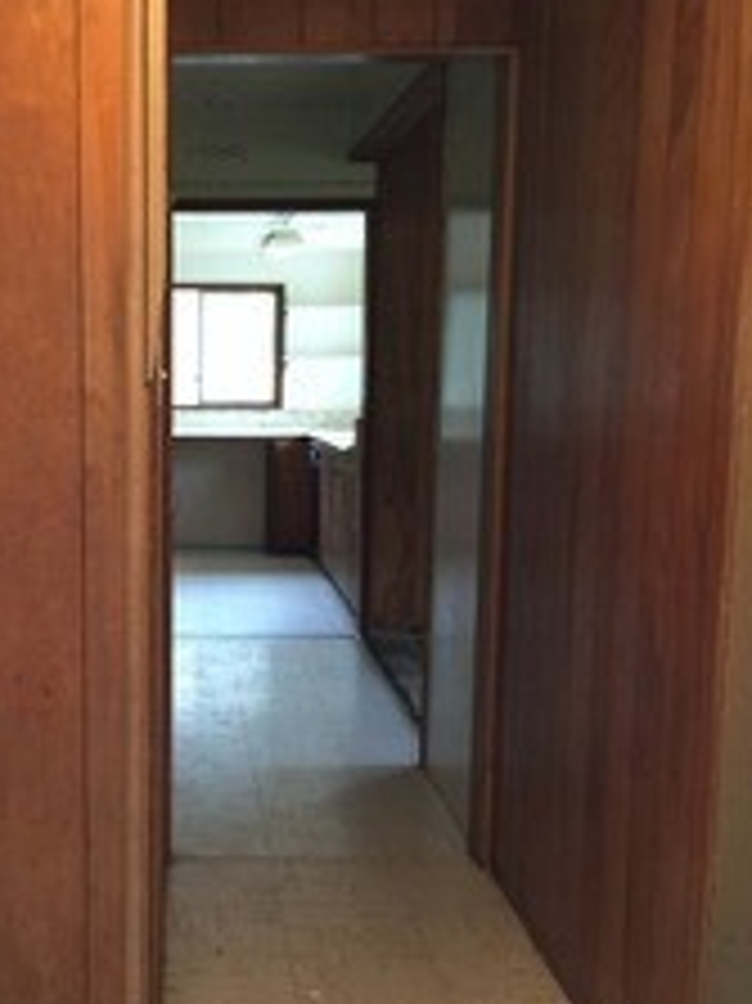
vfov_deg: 38.1
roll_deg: +0.5
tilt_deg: -8.5
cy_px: 603
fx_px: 1450
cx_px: 176
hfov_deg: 28.6
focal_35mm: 50
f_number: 2.2
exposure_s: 1/8
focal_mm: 4.15
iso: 125
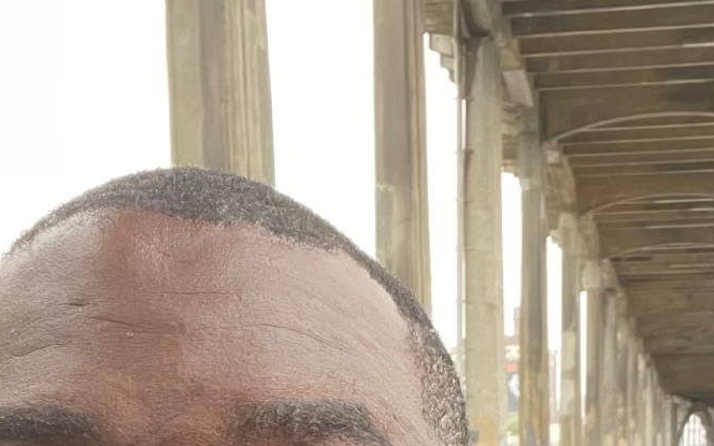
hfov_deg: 27.7
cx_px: 465
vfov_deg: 16.3
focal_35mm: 74
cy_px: 635
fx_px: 1440
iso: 320
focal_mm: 2.71
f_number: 2.2
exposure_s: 1/60
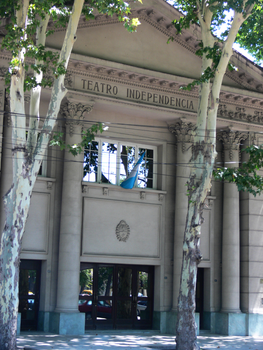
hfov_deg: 20.7
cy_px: 175
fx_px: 719
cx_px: 132
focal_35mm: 71
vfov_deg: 27.4
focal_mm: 15
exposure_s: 1/50
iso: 80
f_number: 3.2
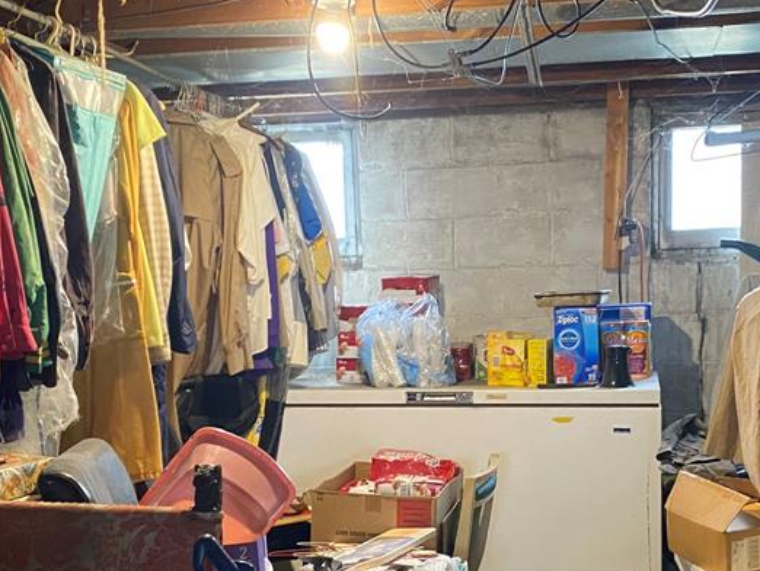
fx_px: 1120
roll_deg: +0.4
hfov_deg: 37.3
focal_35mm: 51
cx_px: 453
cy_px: 393
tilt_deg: -5.7
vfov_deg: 28.3
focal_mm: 4.25
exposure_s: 1/40
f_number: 1.8
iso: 500
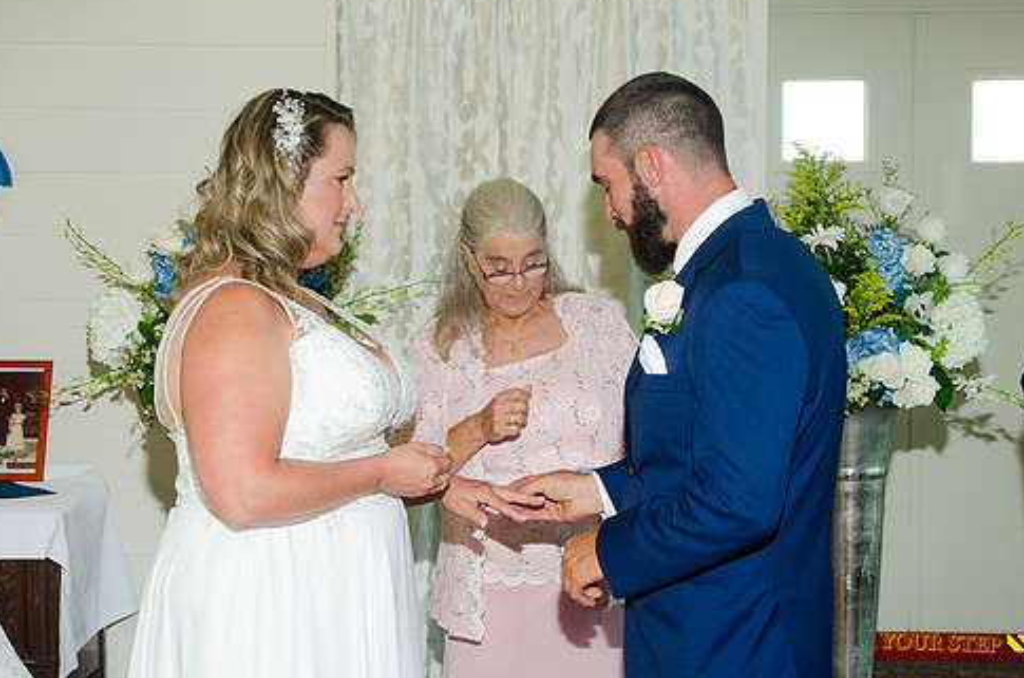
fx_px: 1731
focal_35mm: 61
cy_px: 340
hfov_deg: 32.9
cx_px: 462
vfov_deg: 22.2
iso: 400
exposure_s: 1/125
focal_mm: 34
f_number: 5.6
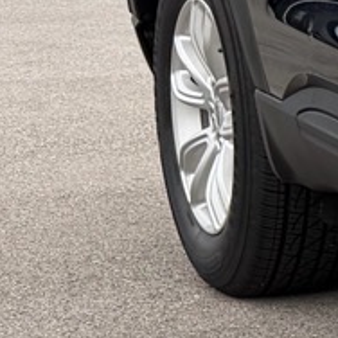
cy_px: 214
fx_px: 2000
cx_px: 1320
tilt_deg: -6.9
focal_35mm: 181
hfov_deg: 7.3
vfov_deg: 9.7
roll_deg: -1.4
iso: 80
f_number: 1.78
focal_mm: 6.76
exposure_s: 1/622
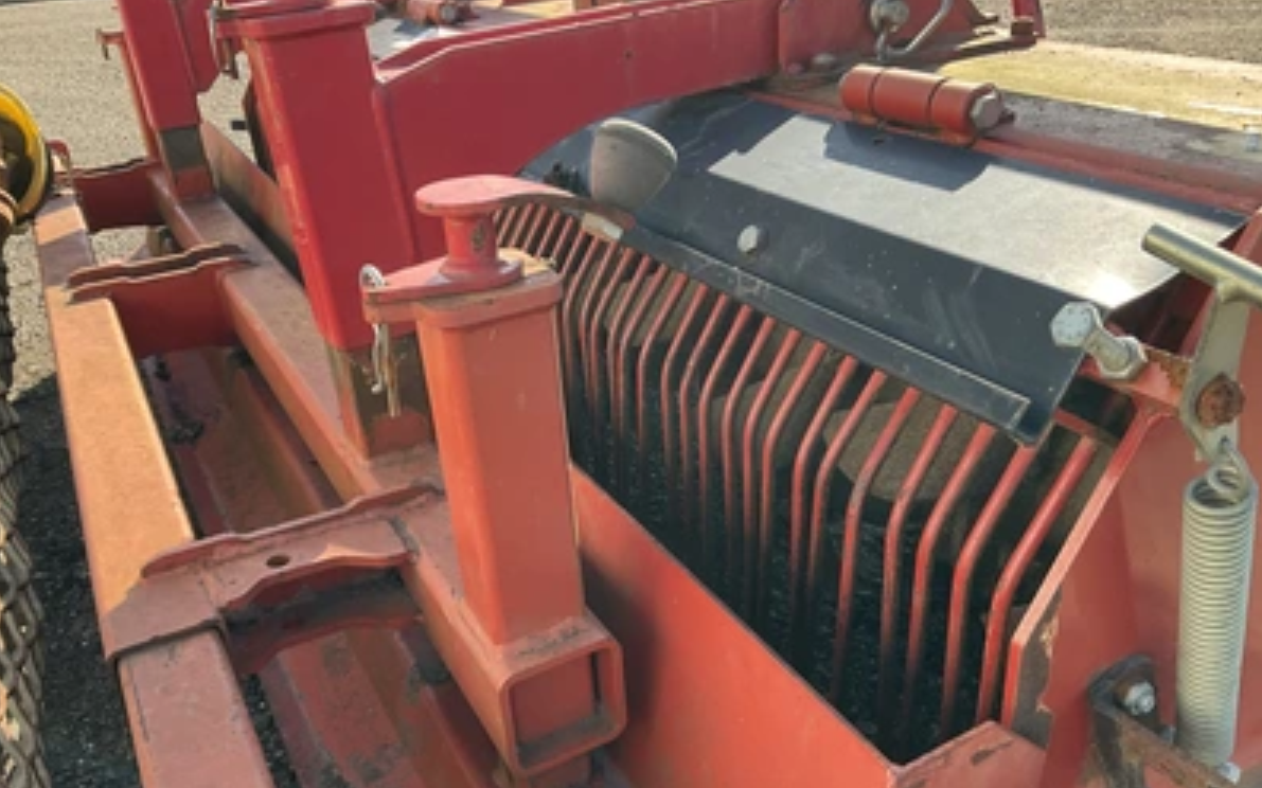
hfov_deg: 61.2
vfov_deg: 40.5
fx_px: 1066
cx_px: 629
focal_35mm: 31
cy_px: 458
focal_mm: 3
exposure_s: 1/289
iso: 25
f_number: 1.8
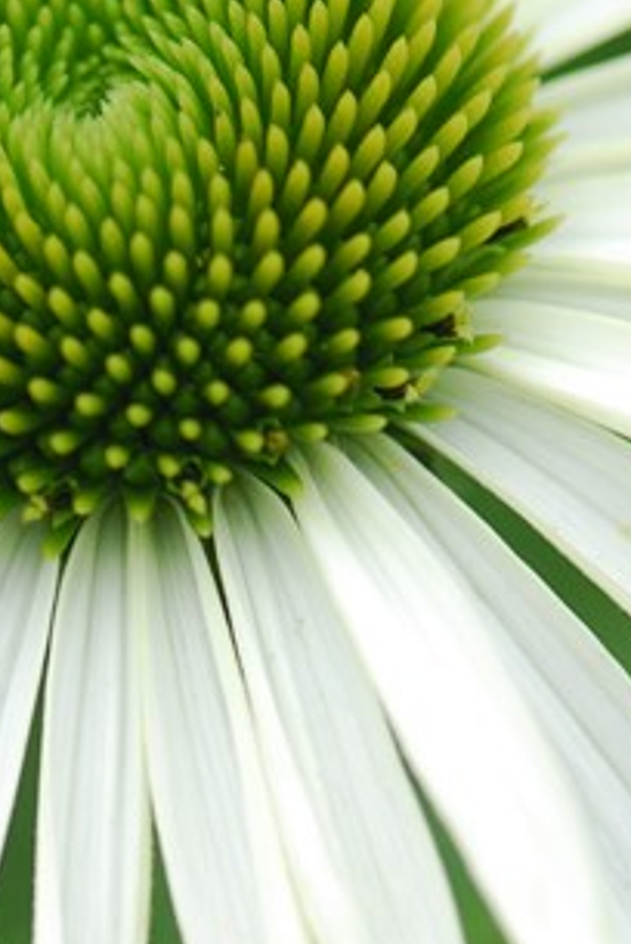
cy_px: 768
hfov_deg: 3.5
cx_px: 133
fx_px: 10394
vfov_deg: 5.2
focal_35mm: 396
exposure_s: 1/80
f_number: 4.5
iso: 100
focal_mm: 105
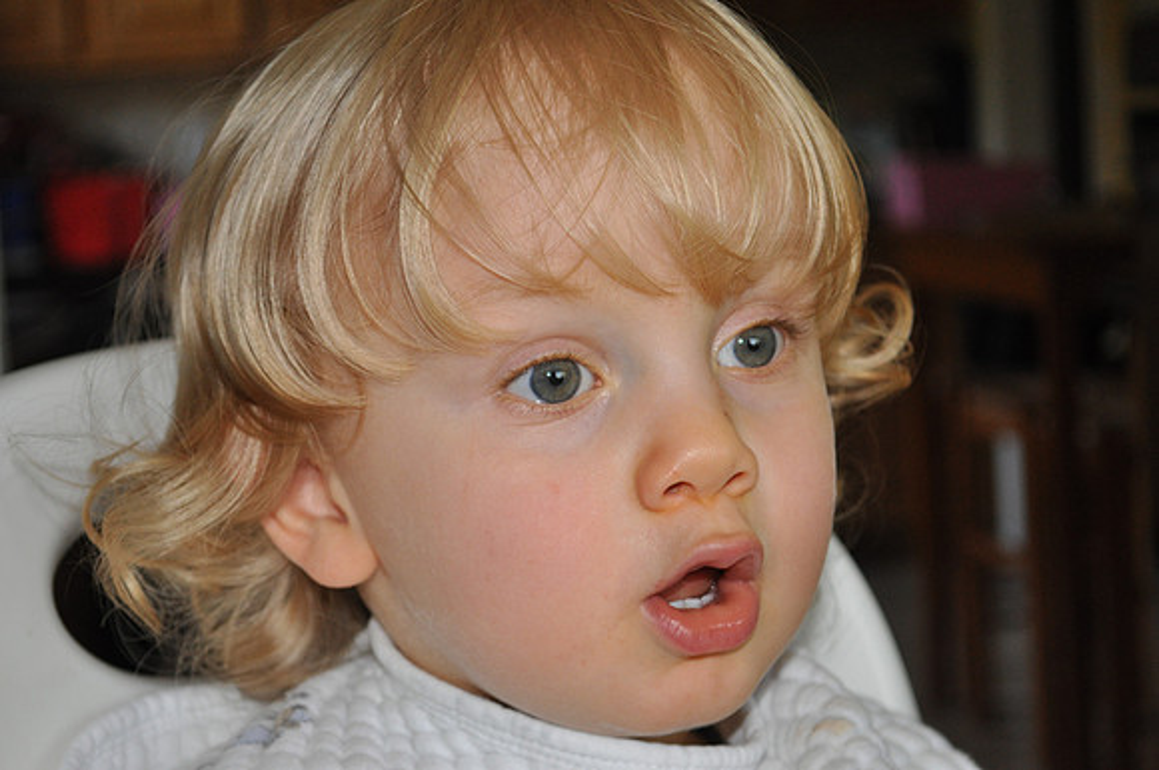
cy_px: 385
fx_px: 2652
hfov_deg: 24.6
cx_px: 580
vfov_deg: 16.5
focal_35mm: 82
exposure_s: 1/60
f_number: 5.6
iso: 800
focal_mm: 55
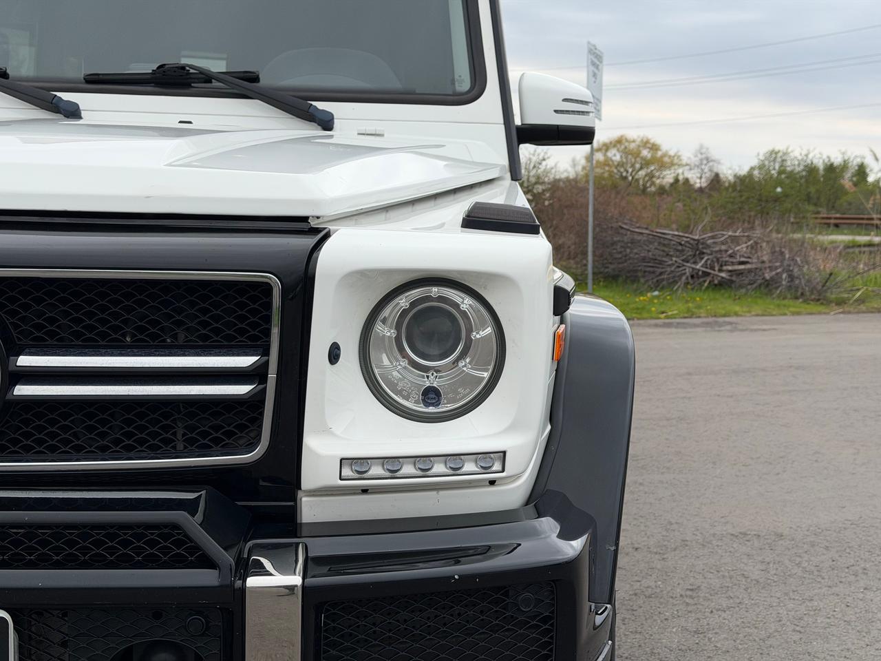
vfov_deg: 30.3
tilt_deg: -6.5
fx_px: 1222
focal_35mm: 48
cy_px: 330
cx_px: 440
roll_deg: -0.9
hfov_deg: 39.7
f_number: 1.78
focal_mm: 6.76
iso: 64
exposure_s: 1/2146
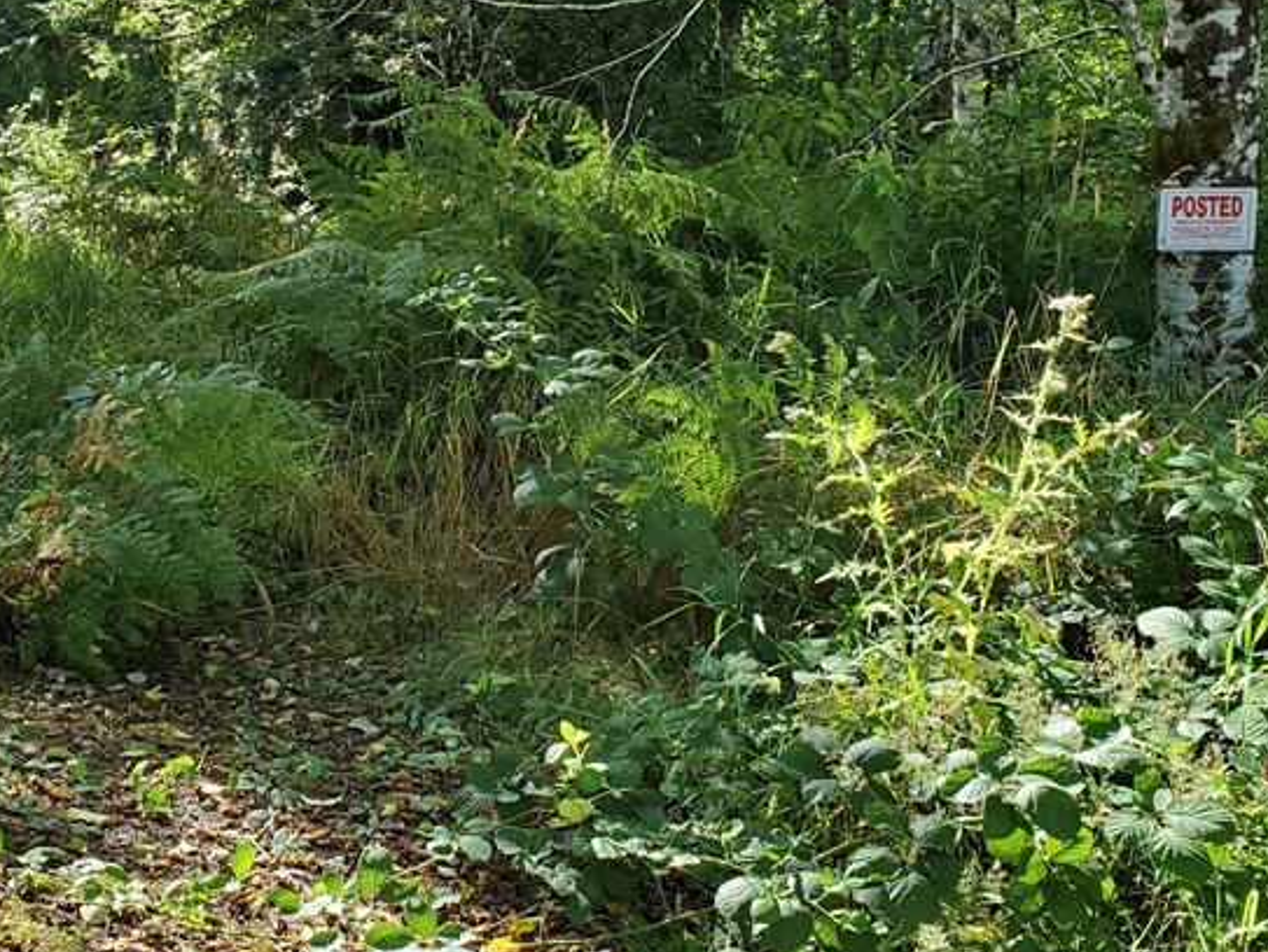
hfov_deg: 38.7
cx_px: 497
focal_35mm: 49
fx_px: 1796
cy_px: 231
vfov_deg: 29.2
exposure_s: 1/120
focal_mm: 4.3
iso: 64
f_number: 2.4
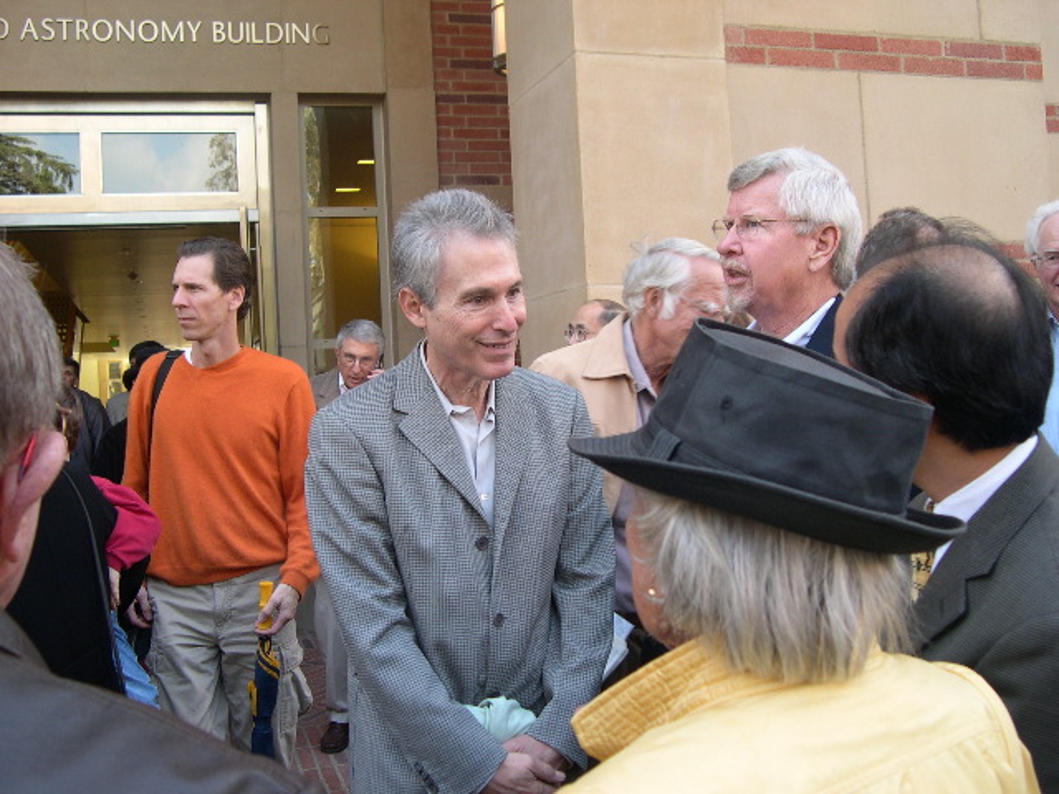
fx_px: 1163
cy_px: 397
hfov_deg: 49.0
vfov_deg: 37.7
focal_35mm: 38
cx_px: 530
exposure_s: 1/90.4
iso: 100
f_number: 2.8
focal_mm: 8
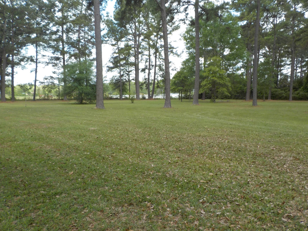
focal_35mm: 33
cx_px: 162
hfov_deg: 55.3
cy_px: 125
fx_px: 294
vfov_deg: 42.9
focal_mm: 4.1
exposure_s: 1/250
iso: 125
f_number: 3.3
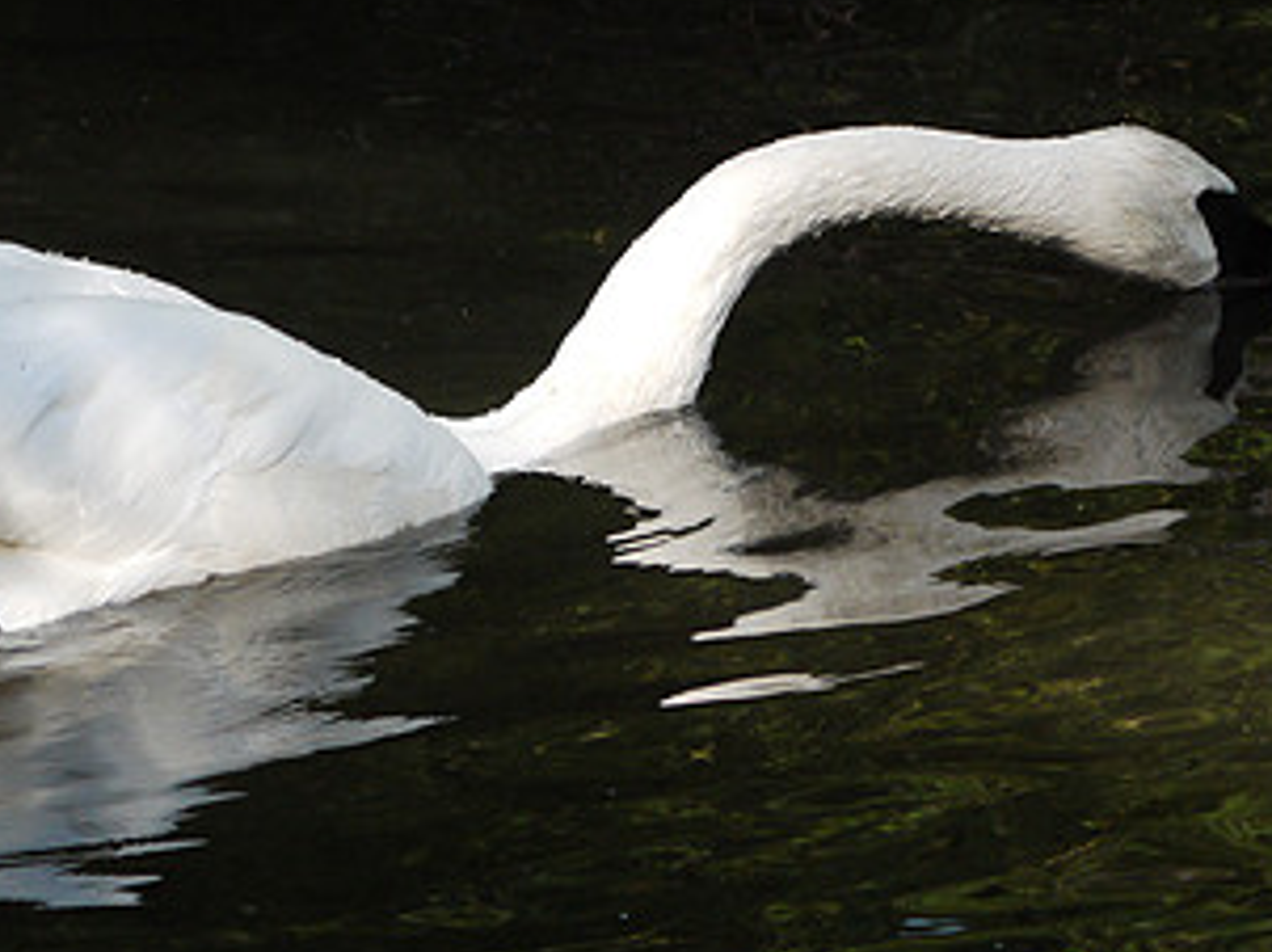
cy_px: 276
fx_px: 28235
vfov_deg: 1.9
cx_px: 526
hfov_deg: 2.6
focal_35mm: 769
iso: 500
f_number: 5.6
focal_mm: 200
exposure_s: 1/400
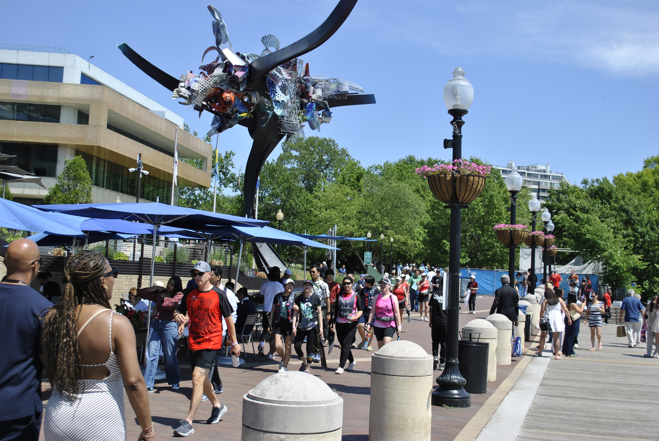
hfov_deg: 46.3
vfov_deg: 32.0
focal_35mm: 42
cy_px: 220
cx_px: 330
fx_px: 770
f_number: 5
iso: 100
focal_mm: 28
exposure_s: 1/640
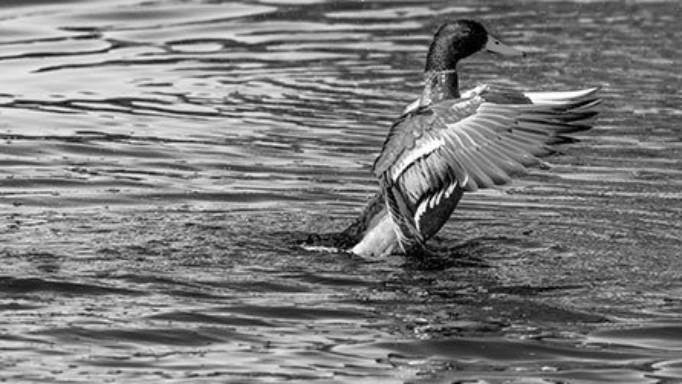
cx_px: 346
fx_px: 12733
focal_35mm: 704
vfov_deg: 1.7
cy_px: 174
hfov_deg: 3.1
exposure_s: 1/2500
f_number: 11
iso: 4000
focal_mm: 600
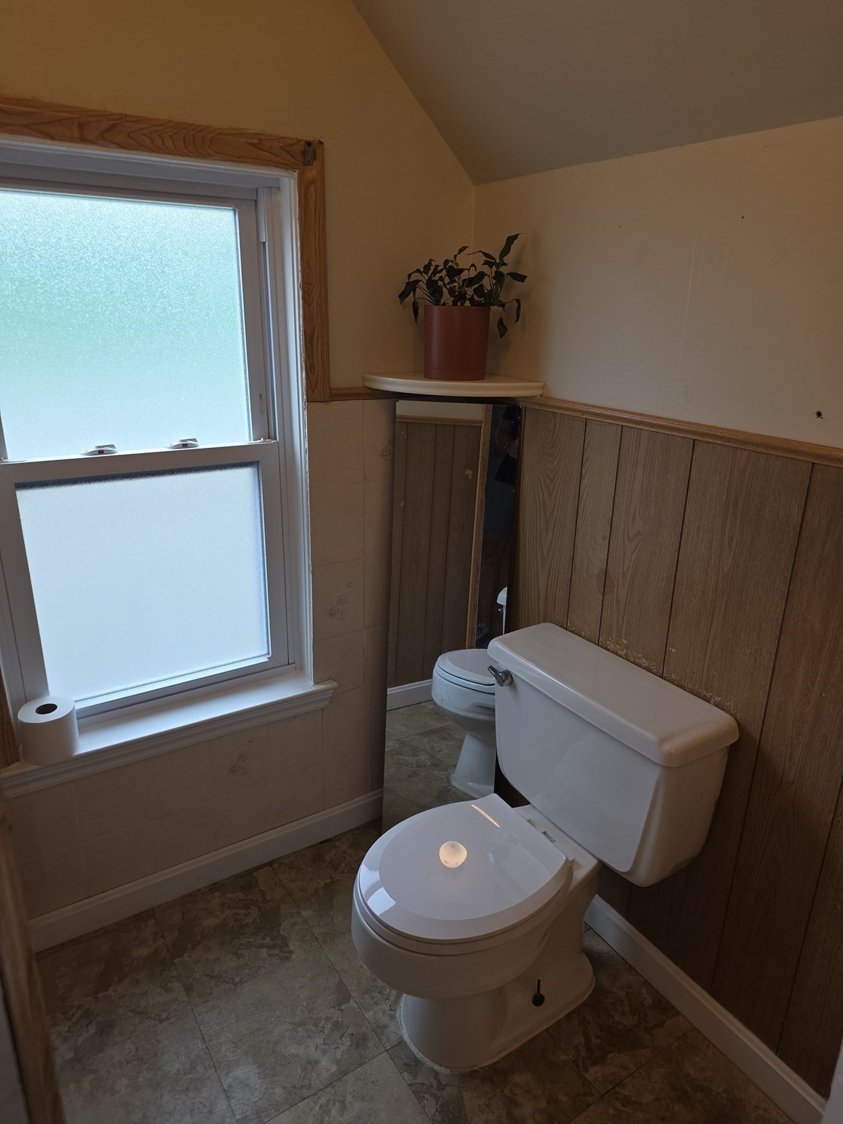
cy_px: 562
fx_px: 747
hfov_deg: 58.9
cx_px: 422
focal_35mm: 23
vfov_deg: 73.9
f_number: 1.7
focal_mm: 6.25
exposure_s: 1/60
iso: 12
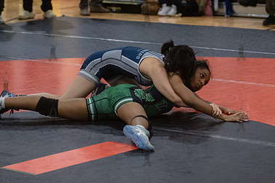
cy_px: 83
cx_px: 147
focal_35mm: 154
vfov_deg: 8.9
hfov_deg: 13.3
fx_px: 1176
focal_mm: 100
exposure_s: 1/500
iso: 8000
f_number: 3.5
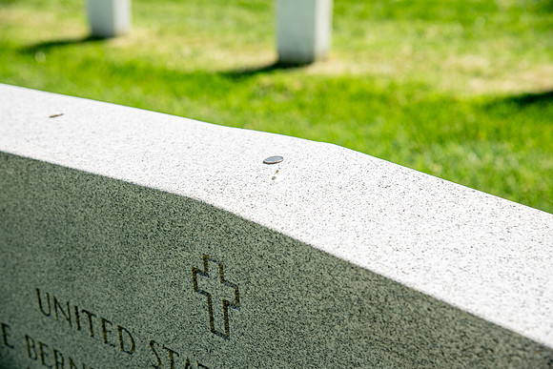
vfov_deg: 18.2
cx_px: 276
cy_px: 184
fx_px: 1152
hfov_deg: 27.0
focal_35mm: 75
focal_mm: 75
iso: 100
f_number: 7.1
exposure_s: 1/125
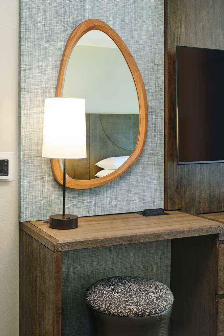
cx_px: 112
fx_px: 467
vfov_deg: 39.6
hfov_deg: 27.0
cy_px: 168
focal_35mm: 50
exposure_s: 1.6
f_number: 11
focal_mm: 50
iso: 100
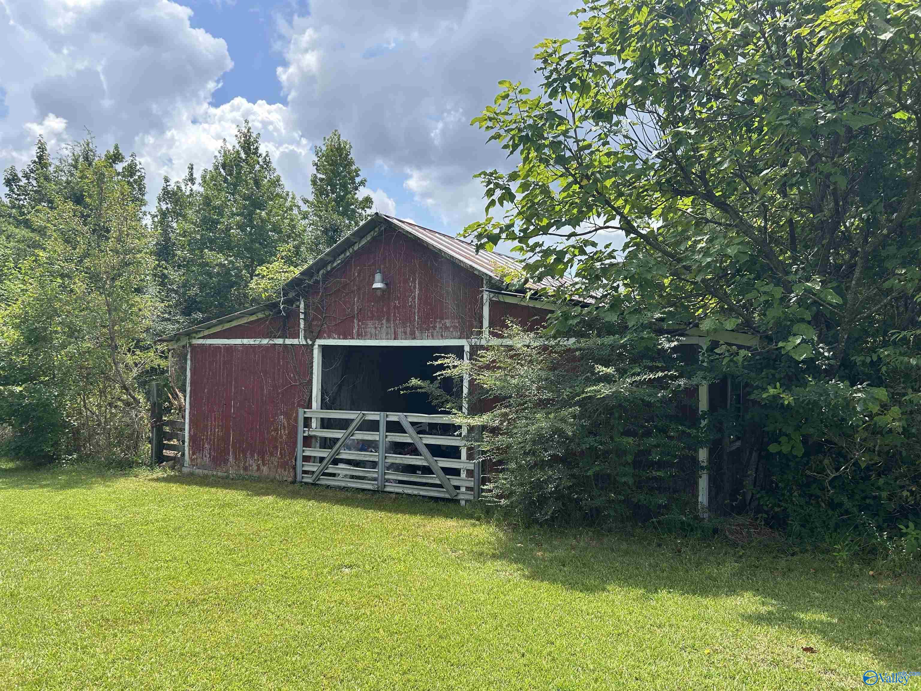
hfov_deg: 67.3
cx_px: 460
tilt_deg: +2.0
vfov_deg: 53.1
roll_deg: -1.6
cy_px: 346
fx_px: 692
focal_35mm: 26
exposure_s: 1/2123
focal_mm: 5.7
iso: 50
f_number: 1.5
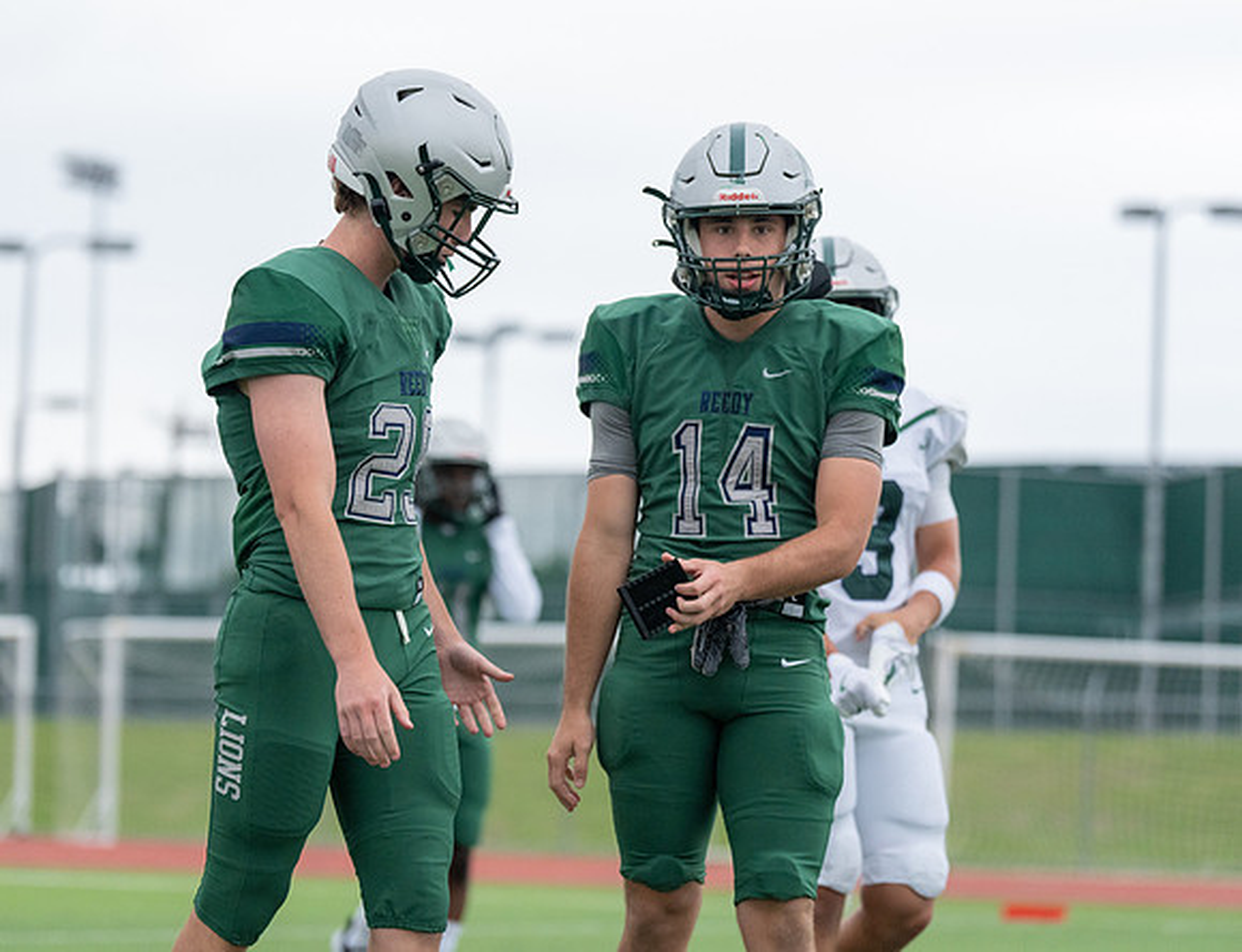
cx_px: 520
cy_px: 429
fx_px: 5147
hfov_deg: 13.8
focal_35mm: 142
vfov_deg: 10.6
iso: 2500
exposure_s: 1/1250
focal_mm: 118
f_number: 2.8
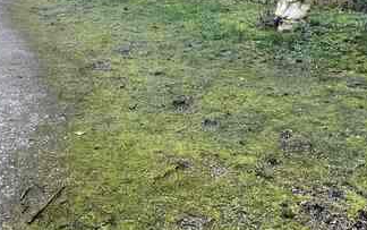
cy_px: -102
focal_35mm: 51
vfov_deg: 21.7
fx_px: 510
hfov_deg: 39.1
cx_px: 120
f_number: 1.8
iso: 64
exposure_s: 1/99
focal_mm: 1.57
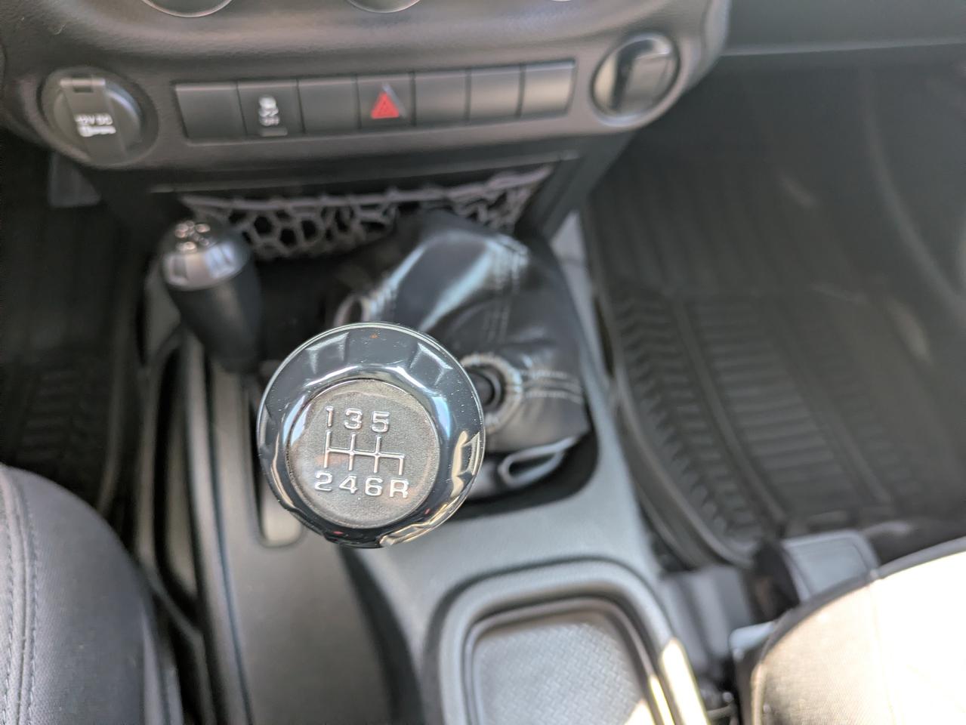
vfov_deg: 54.9
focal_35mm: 25
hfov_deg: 69.4
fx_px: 698
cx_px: 483
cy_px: 362
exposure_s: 1/25
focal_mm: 5.43
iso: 81
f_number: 1.89
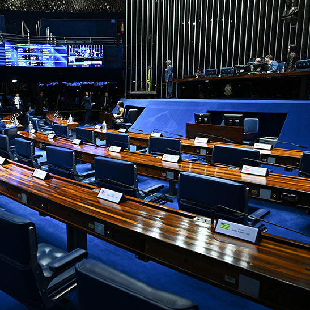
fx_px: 324
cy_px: 151
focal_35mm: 32
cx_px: 98
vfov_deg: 51.1
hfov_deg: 50.0
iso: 4000
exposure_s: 1/160
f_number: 5
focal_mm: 24
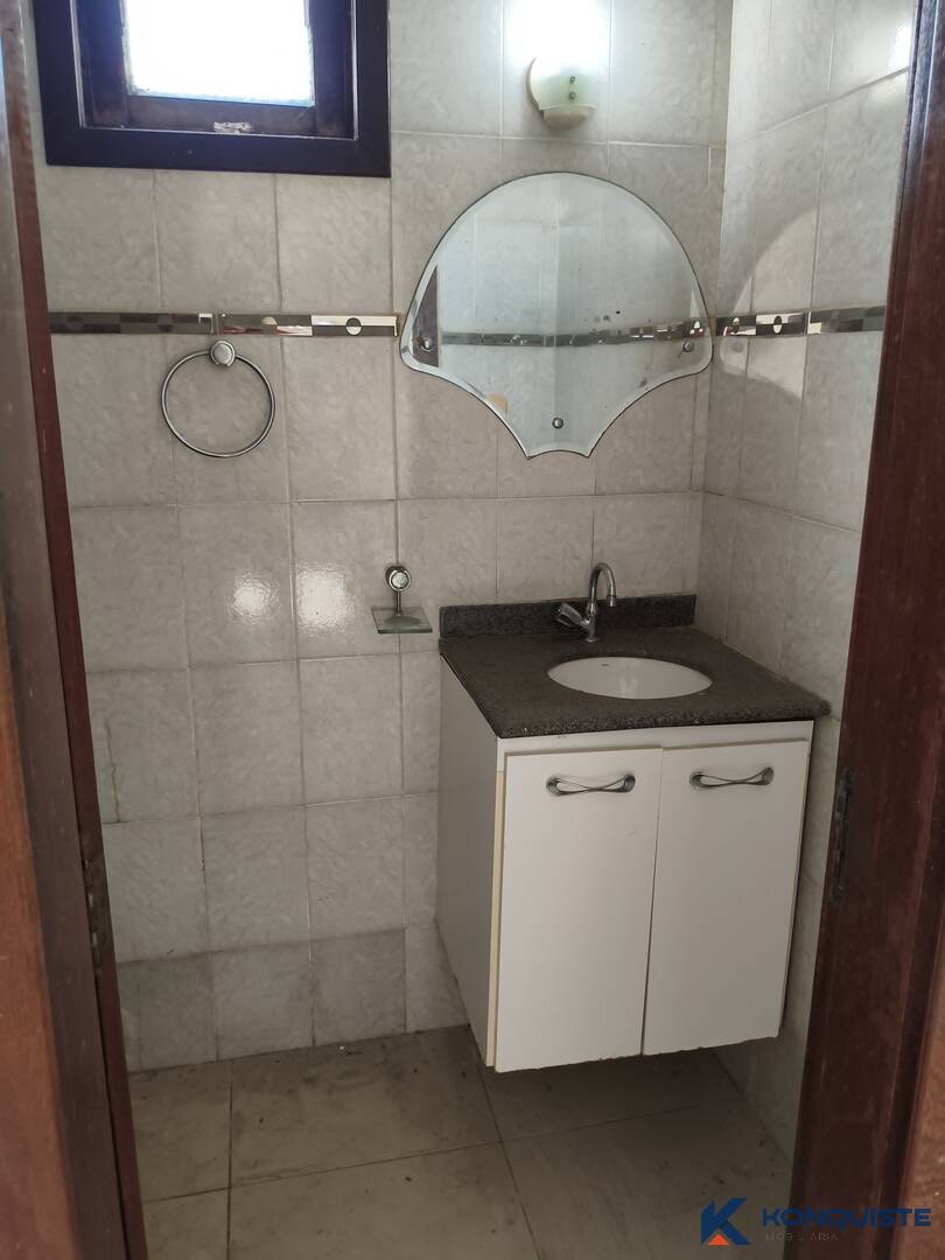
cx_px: 472
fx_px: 946
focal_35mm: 26
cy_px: 630
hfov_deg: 53.1
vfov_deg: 67.3
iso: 125
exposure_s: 1/120
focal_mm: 4.94
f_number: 1.5
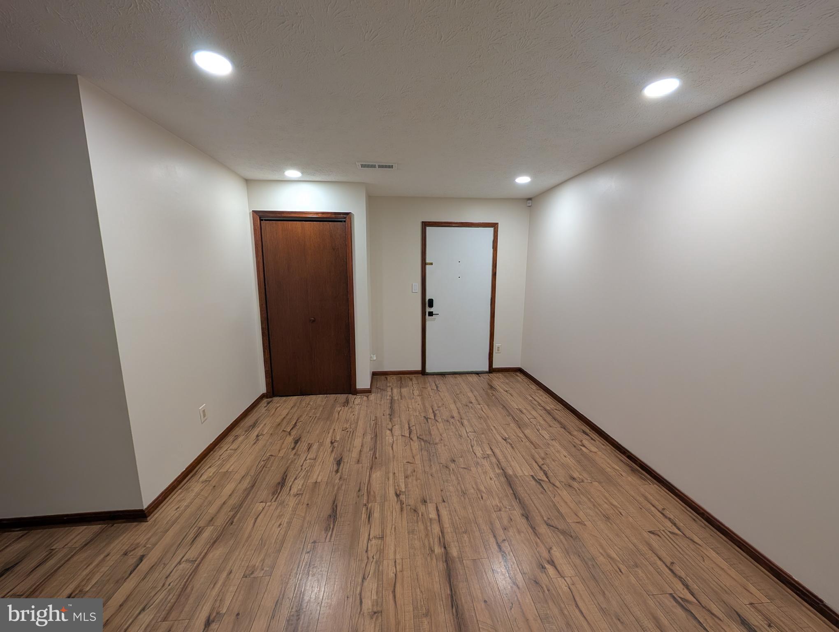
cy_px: 316
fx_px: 291
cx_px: 420
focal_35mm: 12
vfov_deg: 94.6
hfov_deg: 110.5
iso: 82
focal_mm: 2.02
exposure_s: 1/60
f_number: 1.7
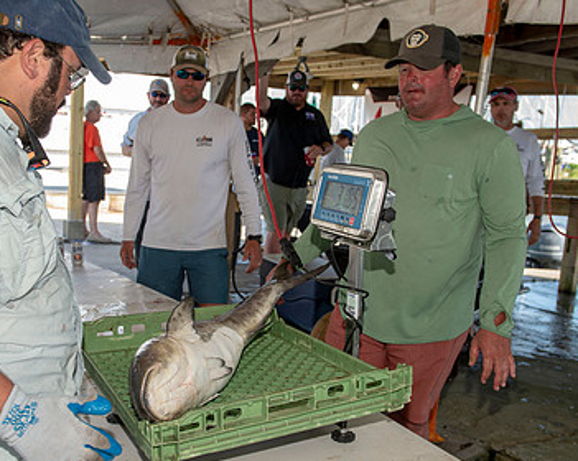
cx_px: 232
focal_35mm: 45
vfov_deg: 33.3
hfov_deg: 41.0
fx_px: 769
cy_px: 263
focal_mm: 29
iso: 125
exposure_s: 1/125
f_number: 5
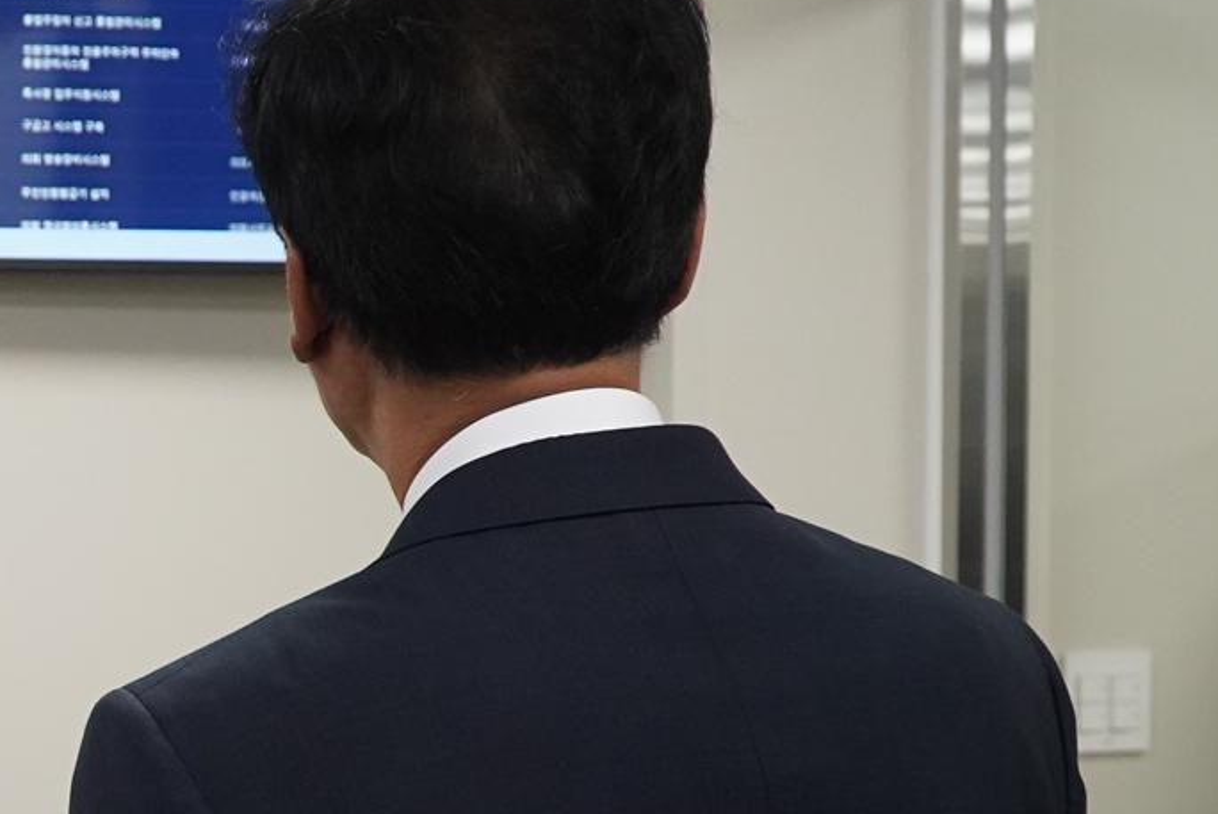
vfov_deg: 17.5
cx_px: -199
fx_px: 2641
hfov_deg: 23.9
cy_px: 508
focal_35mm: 78
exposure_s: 1/400
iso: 2500
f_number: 4
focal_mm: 22
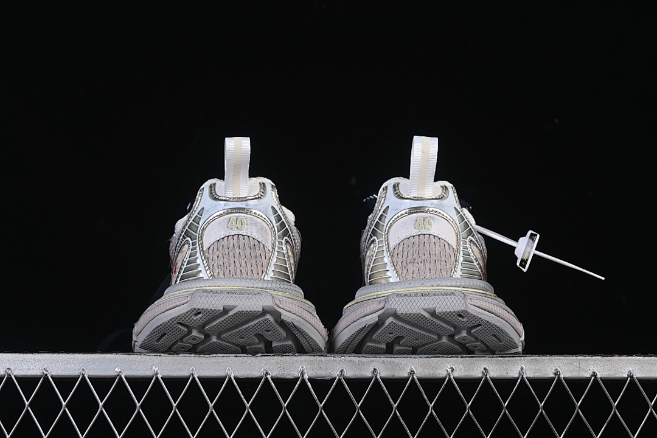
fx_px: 1369
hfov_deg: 27.0
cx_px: 328
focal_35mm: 75
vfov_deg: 18.2
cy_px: 219
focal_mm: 50
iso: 160
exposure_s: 1/60
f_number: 8
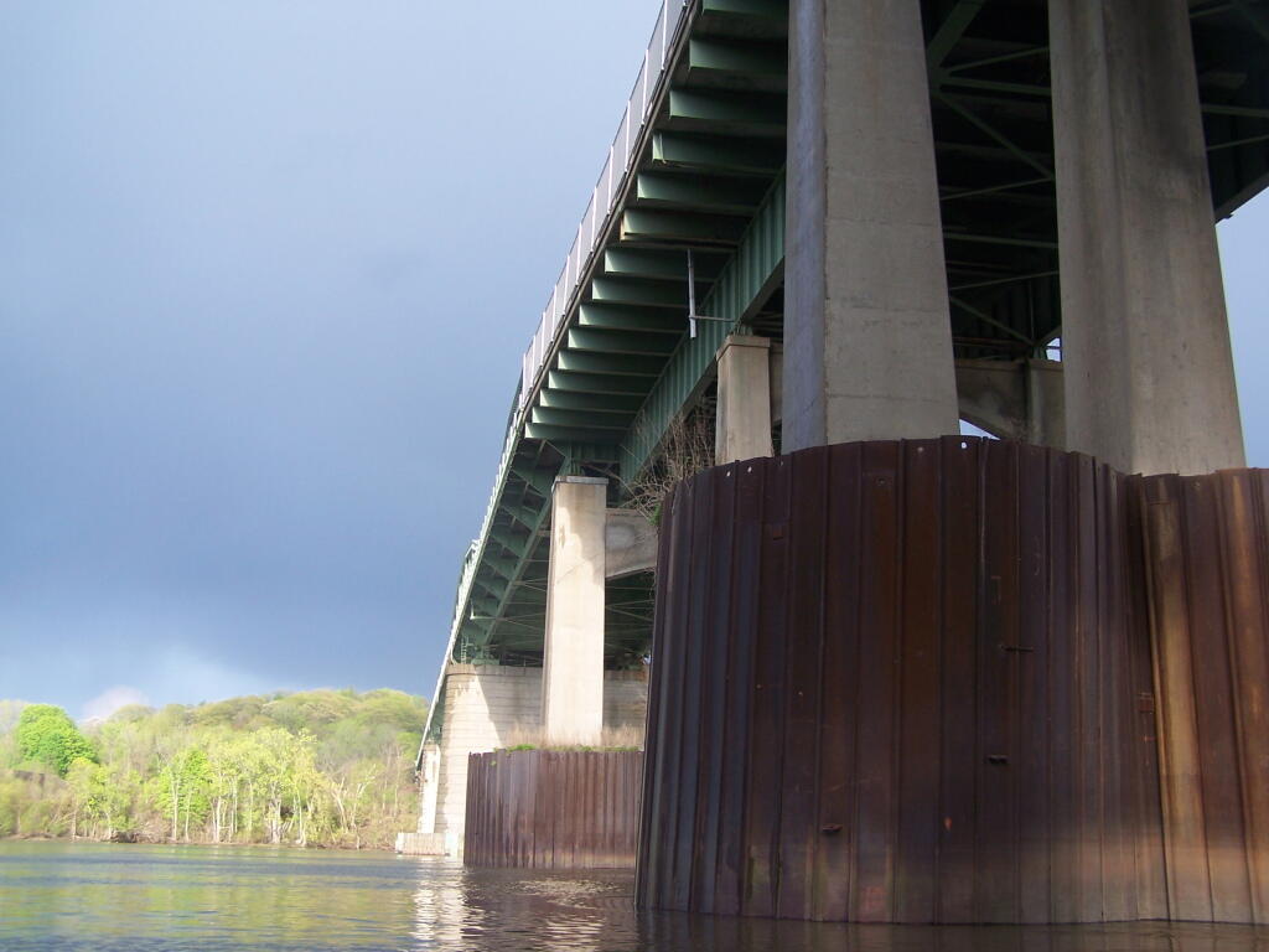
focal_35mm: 38
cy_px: 476
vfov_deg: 37.7
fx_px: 1393
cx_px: 634
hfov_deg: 49.0
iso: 80
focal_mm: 6.3
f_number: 2.8
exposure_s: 1/200
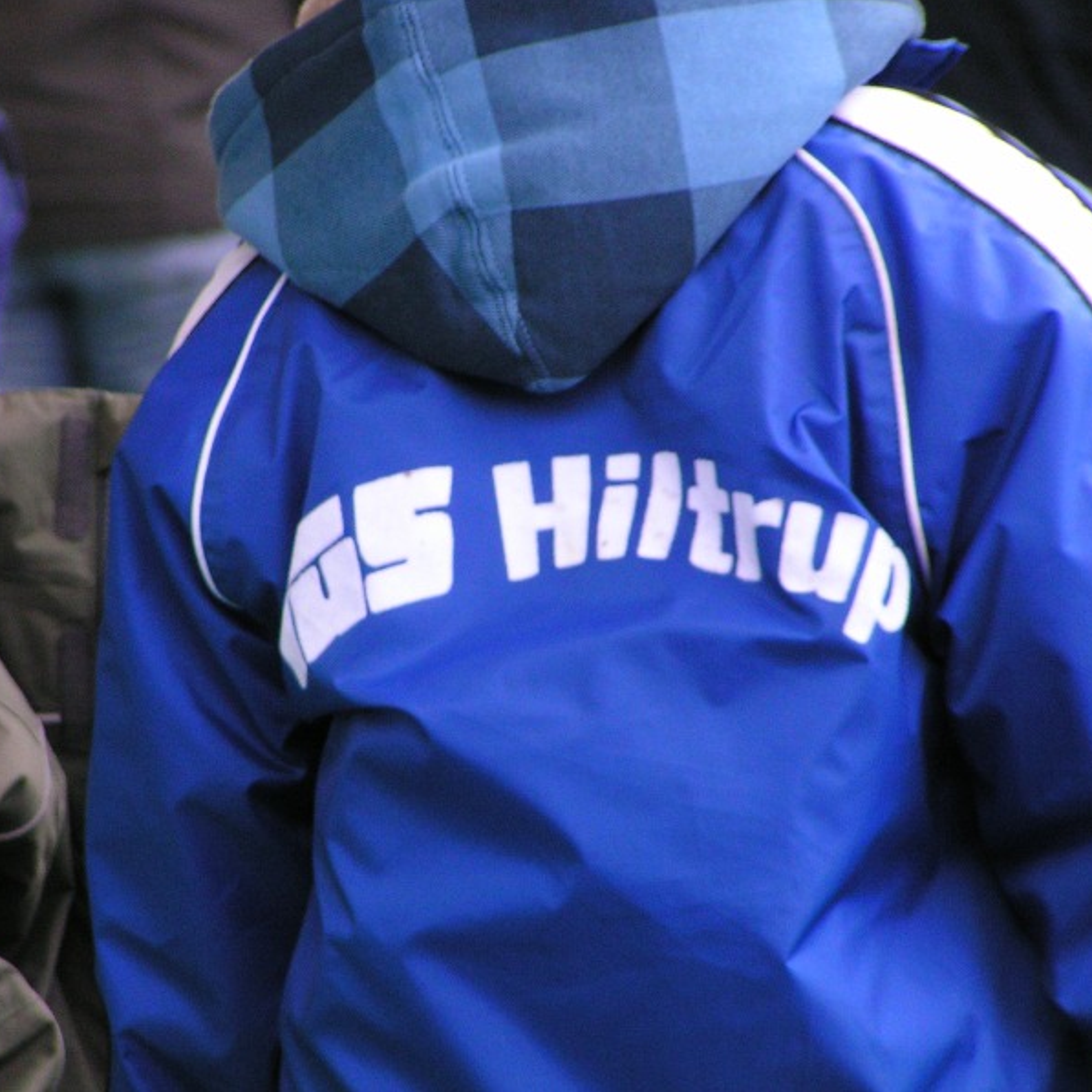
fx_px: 13776
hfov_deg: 4.5
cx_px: 444
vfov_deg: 4.5
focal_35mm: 386
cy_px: 545
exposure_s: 1/100
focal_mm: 49.8
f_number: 3.5
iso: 200
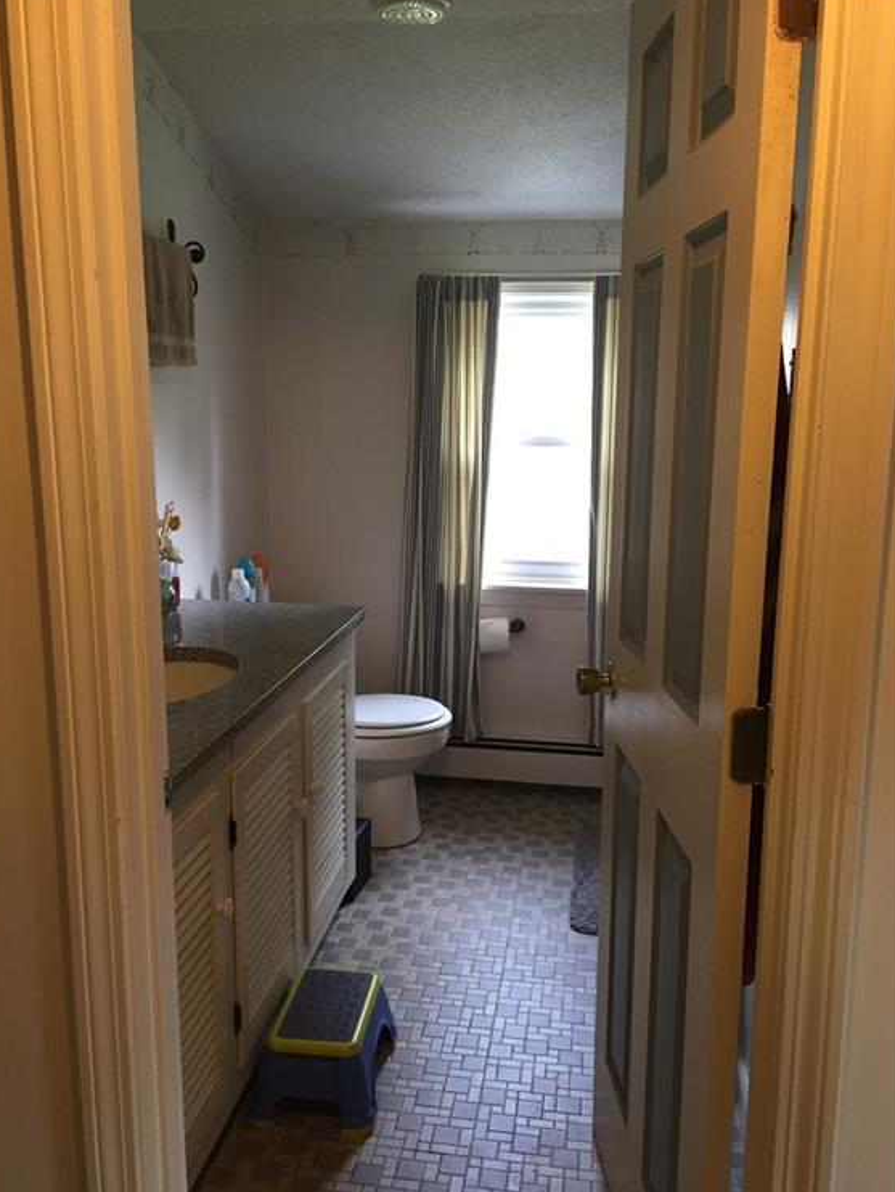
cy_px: 602
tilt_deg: -8.9
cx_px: 442
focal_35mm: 30
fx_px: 1034
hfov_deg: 46.8
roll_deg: -0.9
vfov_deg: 59.9
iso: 100
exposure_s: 1/30
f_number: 2.2
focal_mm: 4.15
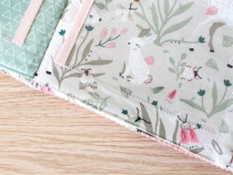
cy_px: 26
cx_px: 79
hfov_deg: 35.2
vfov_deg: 26.3
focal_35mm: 54
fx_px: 363
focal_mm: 6.4
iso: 200
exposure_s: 1/120
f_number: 1.8
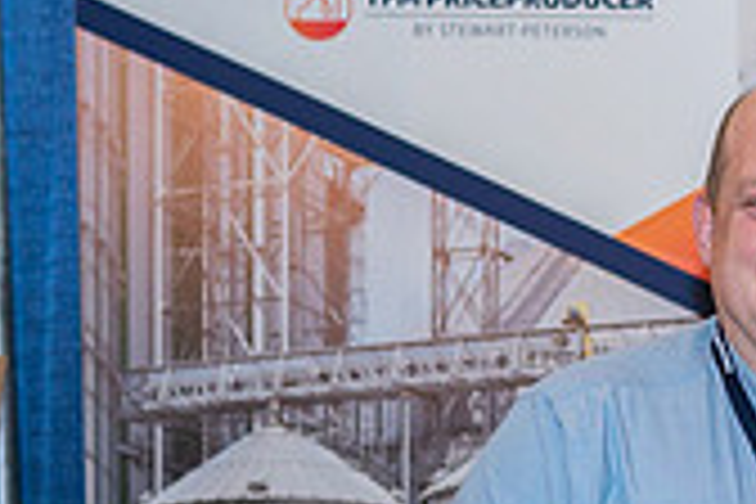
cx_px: 1032
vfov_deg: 10.7
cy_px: 523
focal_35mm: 127
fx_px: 2667
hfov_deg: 15.2
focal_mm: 35
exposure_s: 1/125
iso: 100
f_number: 2
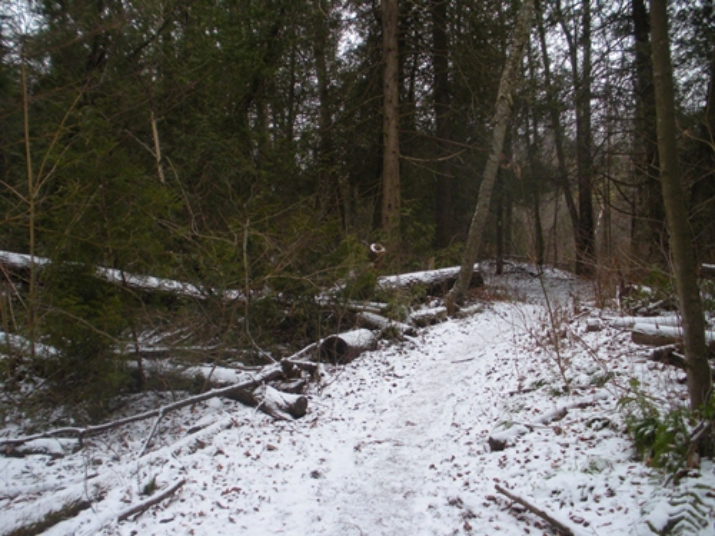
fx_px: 744
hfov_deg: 51.4
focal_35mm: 36
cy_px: 268
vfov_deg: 39.7
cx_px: 358
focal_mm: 6.3
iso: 198
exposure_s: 1/123
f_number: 3.5
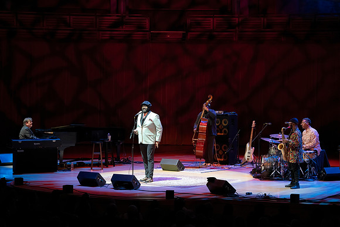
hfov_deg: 20.4
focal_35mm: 100
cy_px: 114
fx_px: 945
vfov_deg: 13.7
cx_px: 170
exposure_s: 1/250
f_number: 7.1
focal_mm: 100
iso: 6400
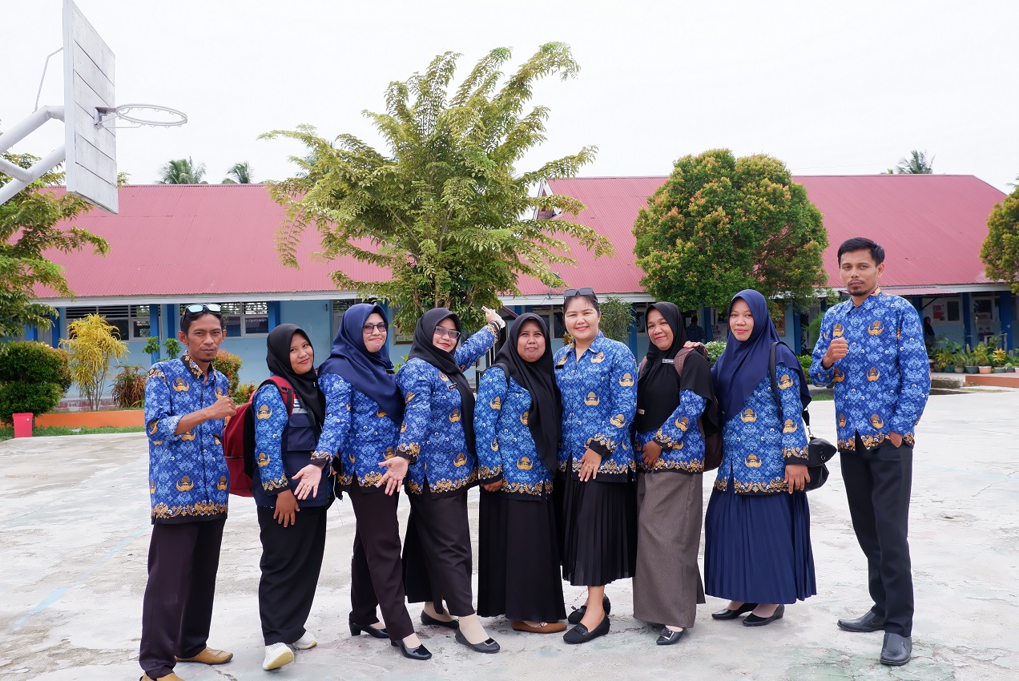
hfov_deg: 61.9
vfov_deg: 43.7
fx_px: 850
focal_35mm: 30
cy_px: 340
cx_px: 510
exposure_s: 1/420
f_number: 5.6
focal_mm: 20.3
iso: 400
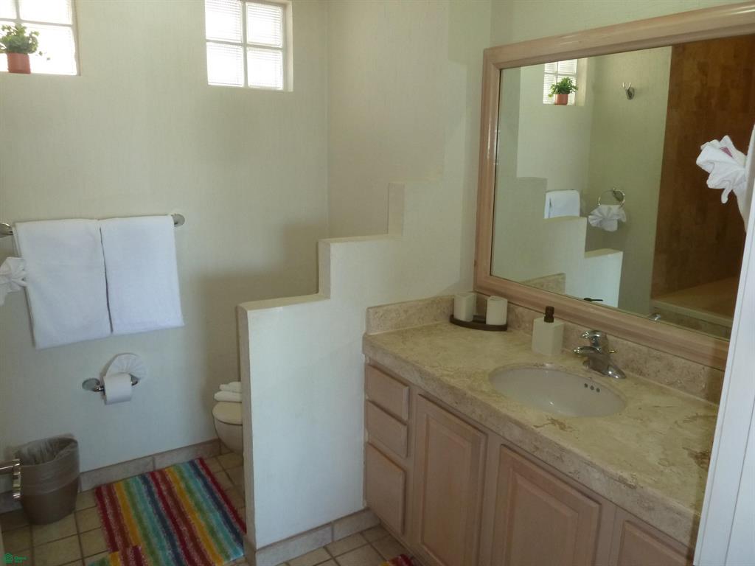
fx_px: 545
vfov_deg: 54.9
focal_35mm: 25
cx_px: 378
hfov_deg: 69.4
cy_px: 283
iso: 160
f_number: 3.3
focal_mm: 4.1
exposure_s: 1/30
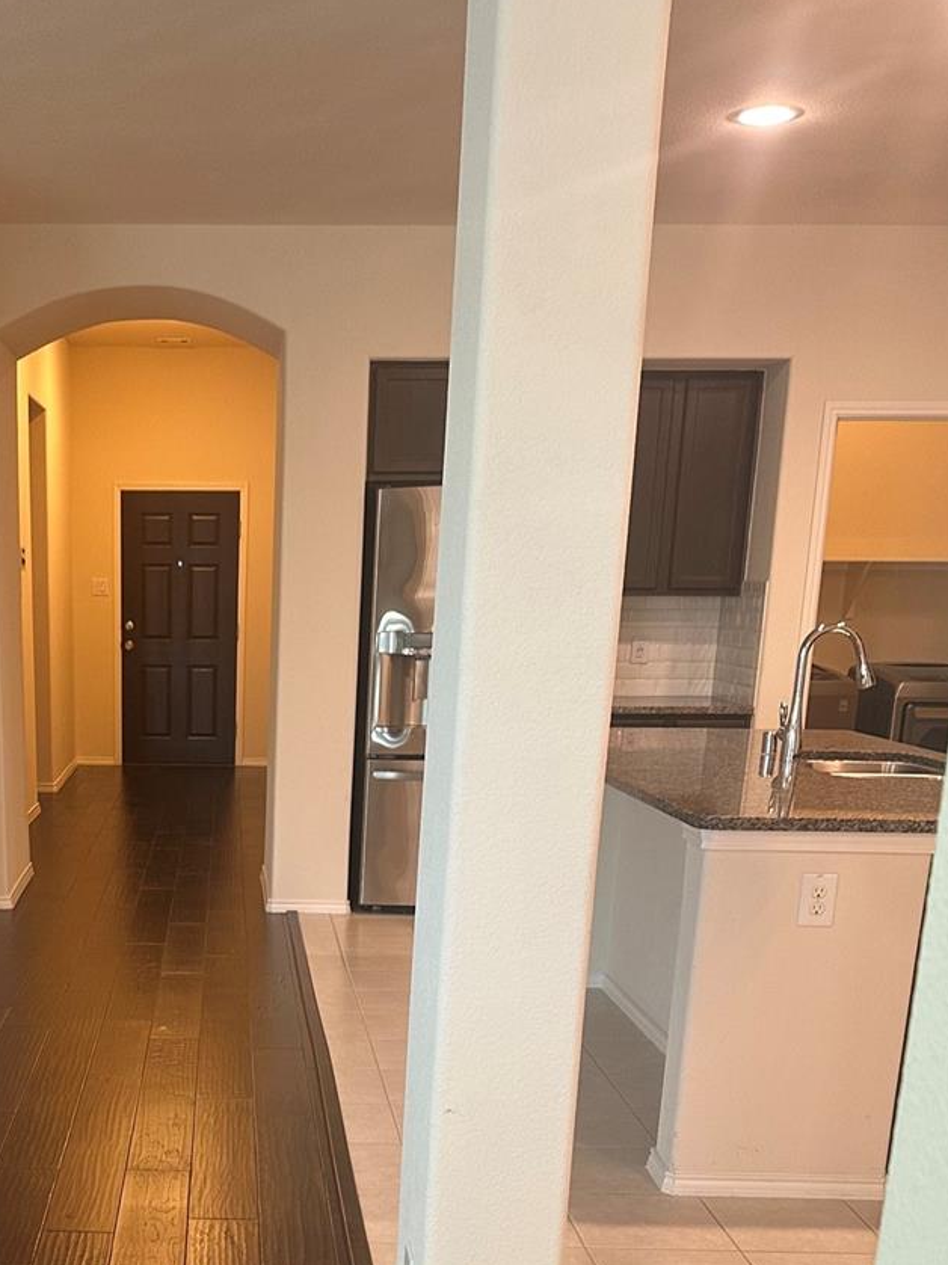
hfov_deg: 32.0
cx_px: 186
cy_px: 1043
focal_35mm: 44
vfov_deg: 40.8
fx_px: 1607
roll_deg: -1.0
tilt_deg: -16.6
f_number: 1.78
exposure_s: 1/60
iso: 200
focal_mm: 6.86
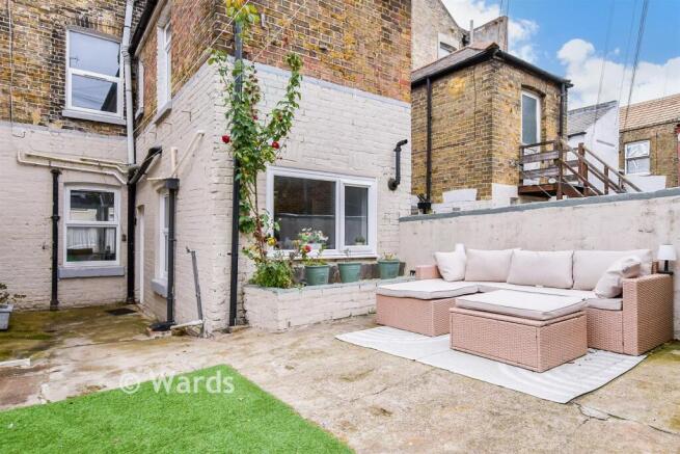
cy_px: 227
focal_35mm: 19
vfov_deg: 64.6
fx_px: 359
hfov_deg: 86.9
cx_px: 340
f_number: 9
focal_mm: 13
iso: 1000
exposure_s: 1/500
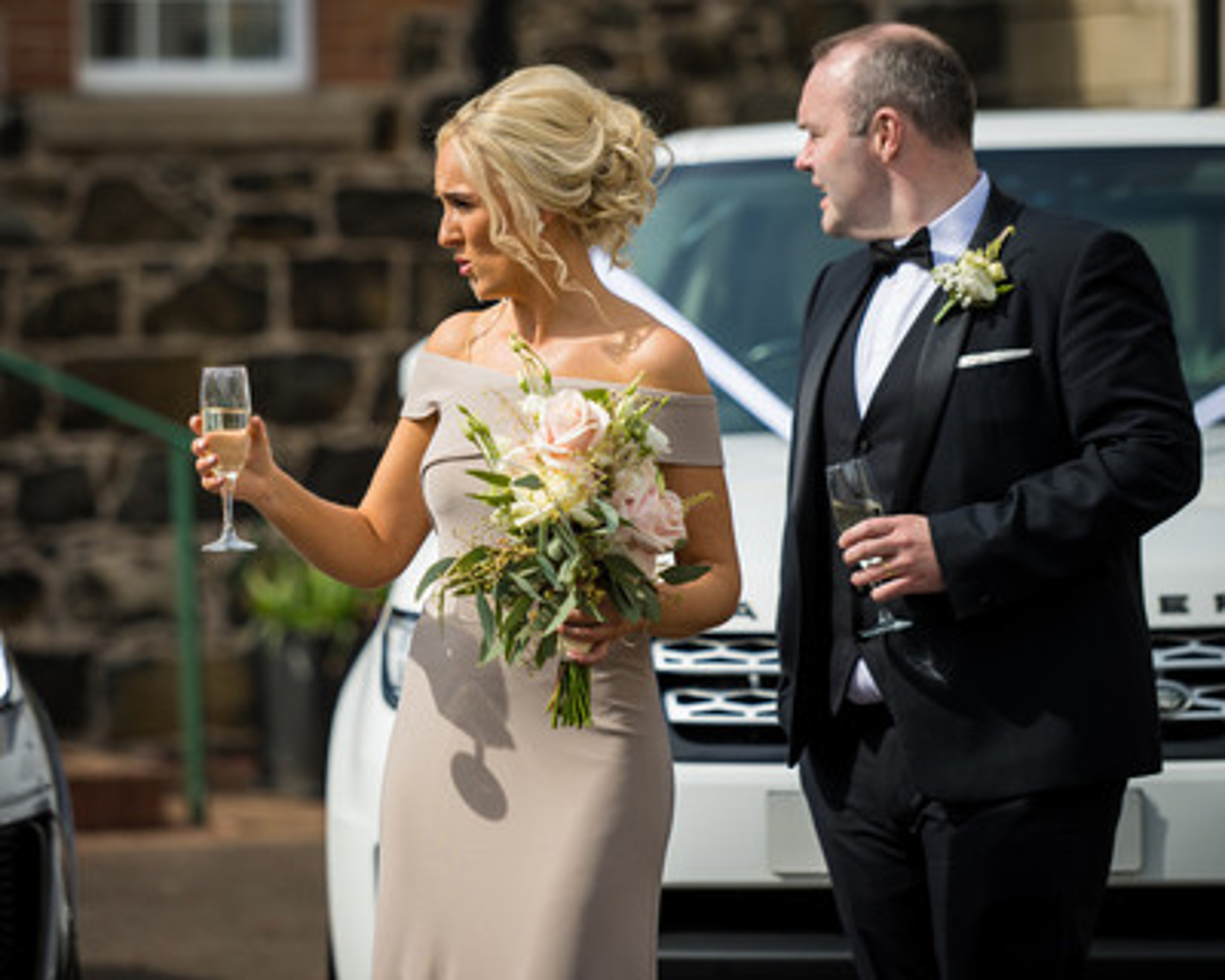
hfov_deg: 11.1
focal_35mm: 175
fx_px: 6329
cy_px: 490
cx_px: 490
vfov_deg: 8.9
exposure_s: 1/1250
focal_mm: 155
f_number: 2.8
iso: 100
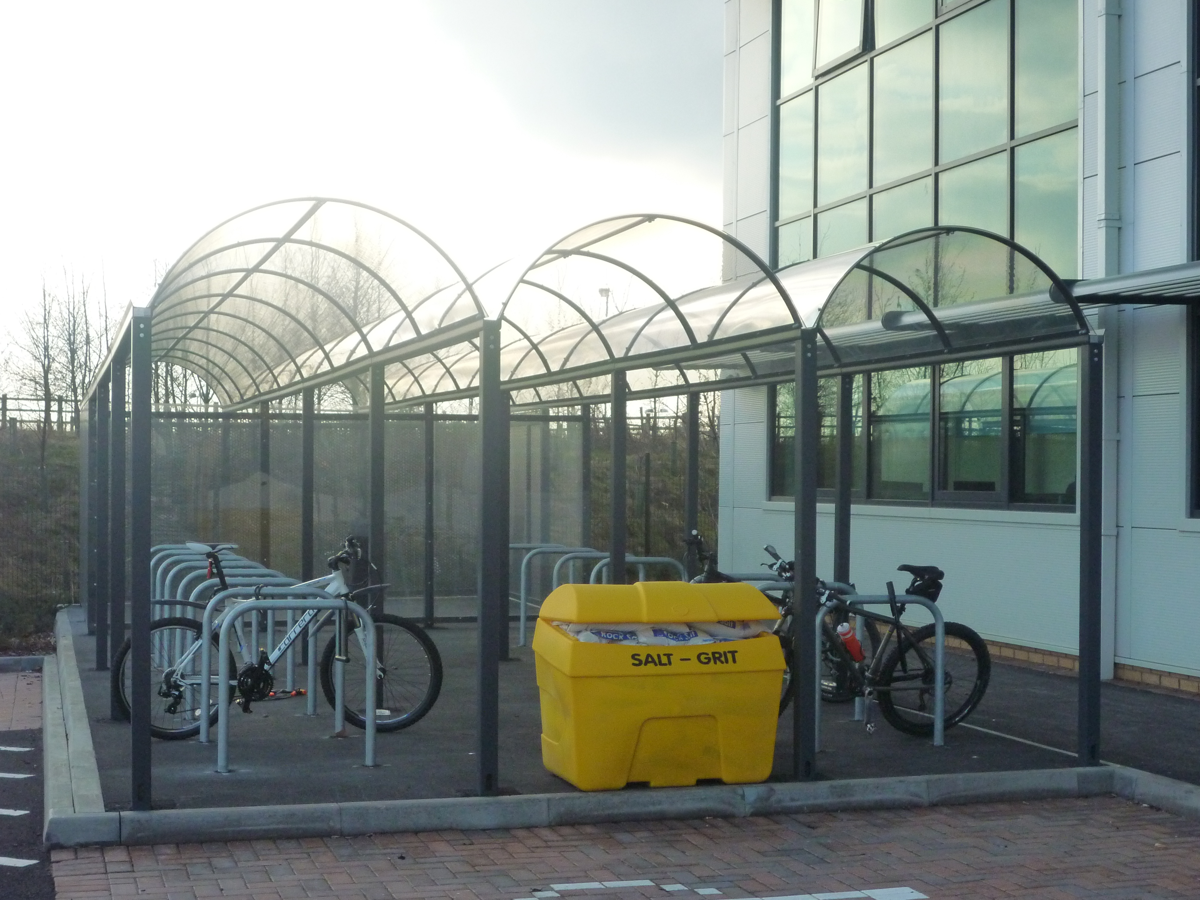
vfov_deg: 27.0
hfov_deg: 35.5
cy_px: 450
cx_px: 600
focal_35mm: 54
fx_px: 1872
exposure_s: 1/320
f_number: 5.2
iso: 400
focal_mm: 9.5
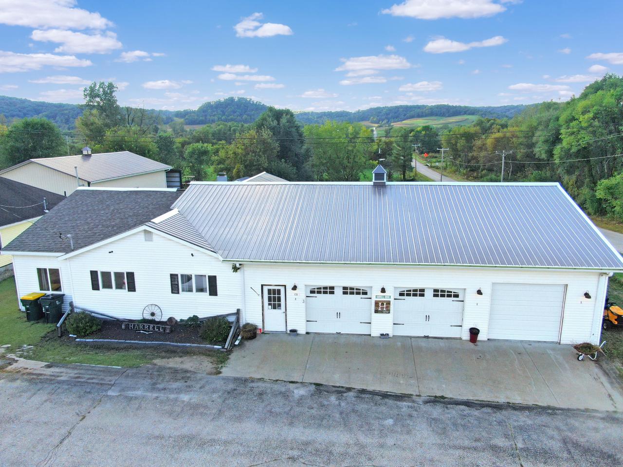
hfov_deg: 71.6
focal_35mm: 24
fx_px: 432
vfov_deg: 56.8
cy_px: 234
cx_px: 312
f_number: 2.8
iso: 110
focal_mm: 4.39
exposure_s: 1/800
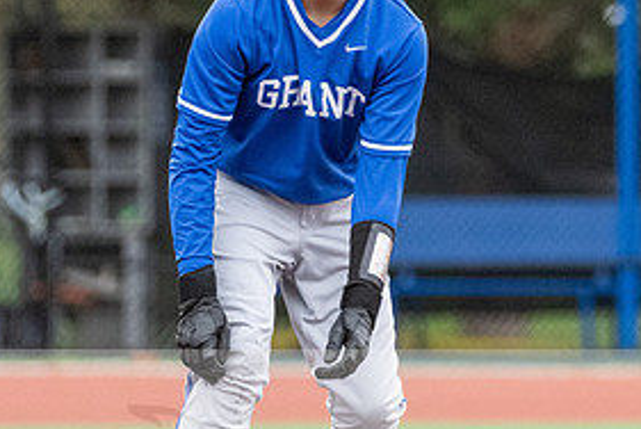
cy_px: 280
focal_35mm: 1049
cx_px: 203
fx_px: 18697
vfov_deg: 1.3
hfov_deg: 2.0
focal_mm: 360
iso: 5600
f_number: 5.6
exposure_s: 1/1000
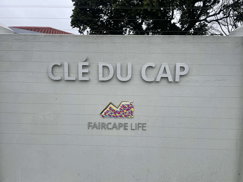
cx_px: 122
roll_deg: -0.2
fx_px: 183
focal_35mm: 26
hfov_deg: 67.3
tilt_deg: -5.0
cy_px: 91
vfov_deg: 53.1
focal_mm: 4.2
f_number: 1.6
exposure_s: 1/2020
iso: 32
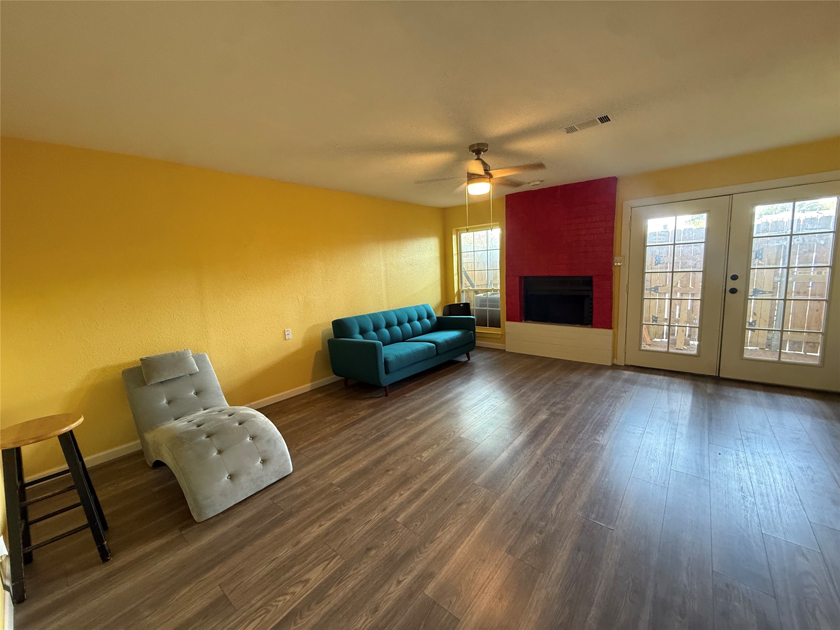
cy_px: 315
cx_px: 420
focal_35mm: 14
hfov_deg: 102.1
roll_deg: +2.6
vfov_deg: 85.7
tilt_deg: -8.6
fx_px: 340
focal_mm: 2.22
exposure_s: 1/60
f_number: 2.2
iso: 320
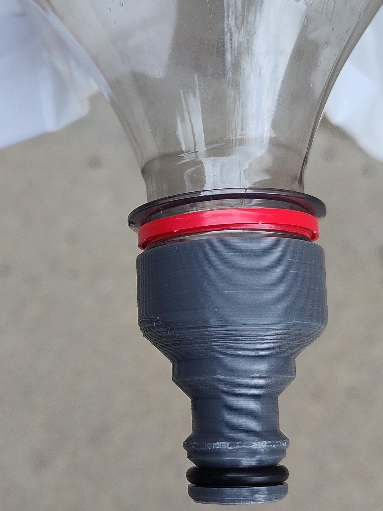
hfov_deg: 51.1
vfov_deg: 64.9
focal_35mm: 27
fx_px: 398
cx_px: 224
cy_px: 300
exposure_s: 1/799
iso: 100
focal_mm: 5.56
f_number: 1.88
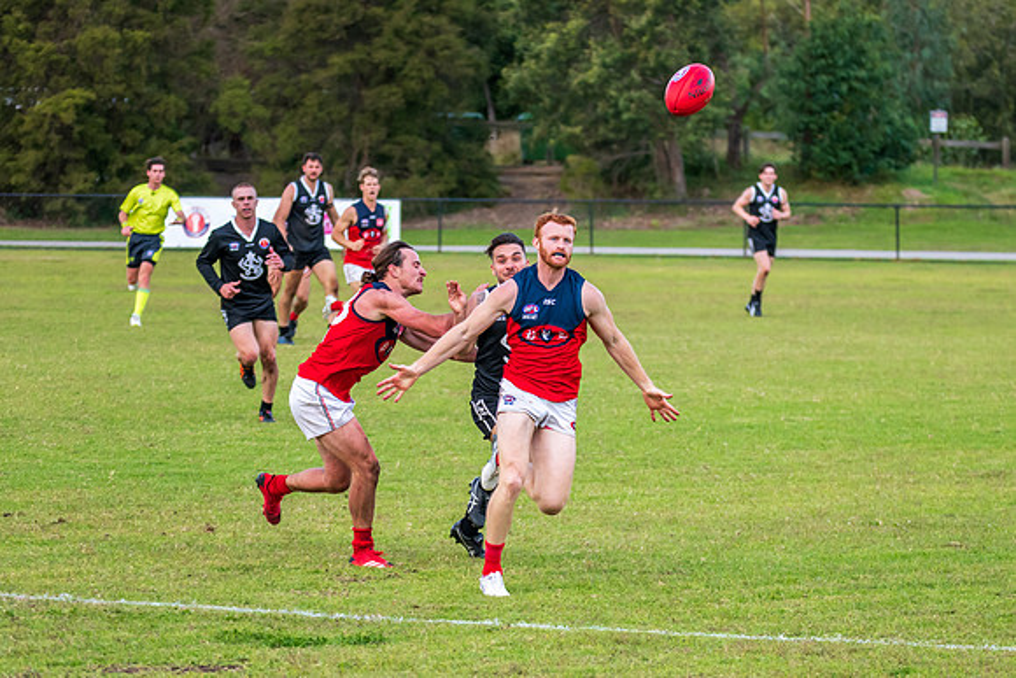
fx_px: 5901
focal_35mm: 209
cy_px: 403
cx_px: 585
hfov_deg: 9.8
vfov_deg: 6.6
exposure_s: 1/1250
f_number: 5.6
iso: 1000
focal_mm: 150
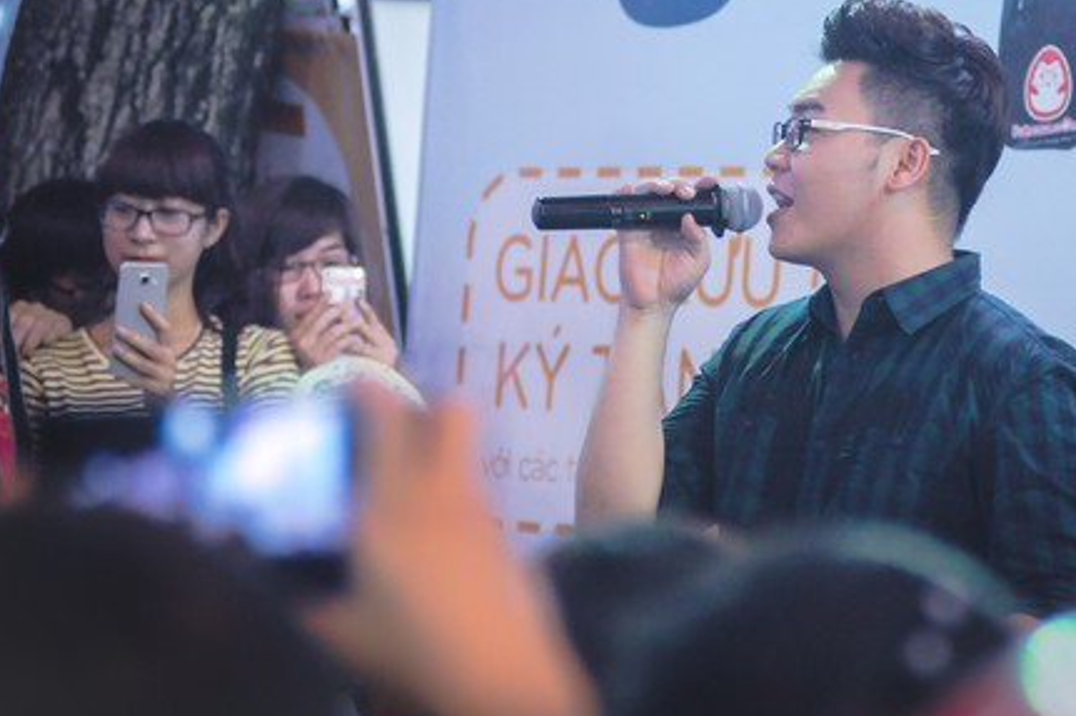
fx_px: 4989
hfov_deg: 12.3
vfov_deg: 8.2
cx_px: 687
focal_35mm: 167
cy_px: 241
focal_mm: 80
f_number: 2.8
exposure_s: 1/200
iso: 2000
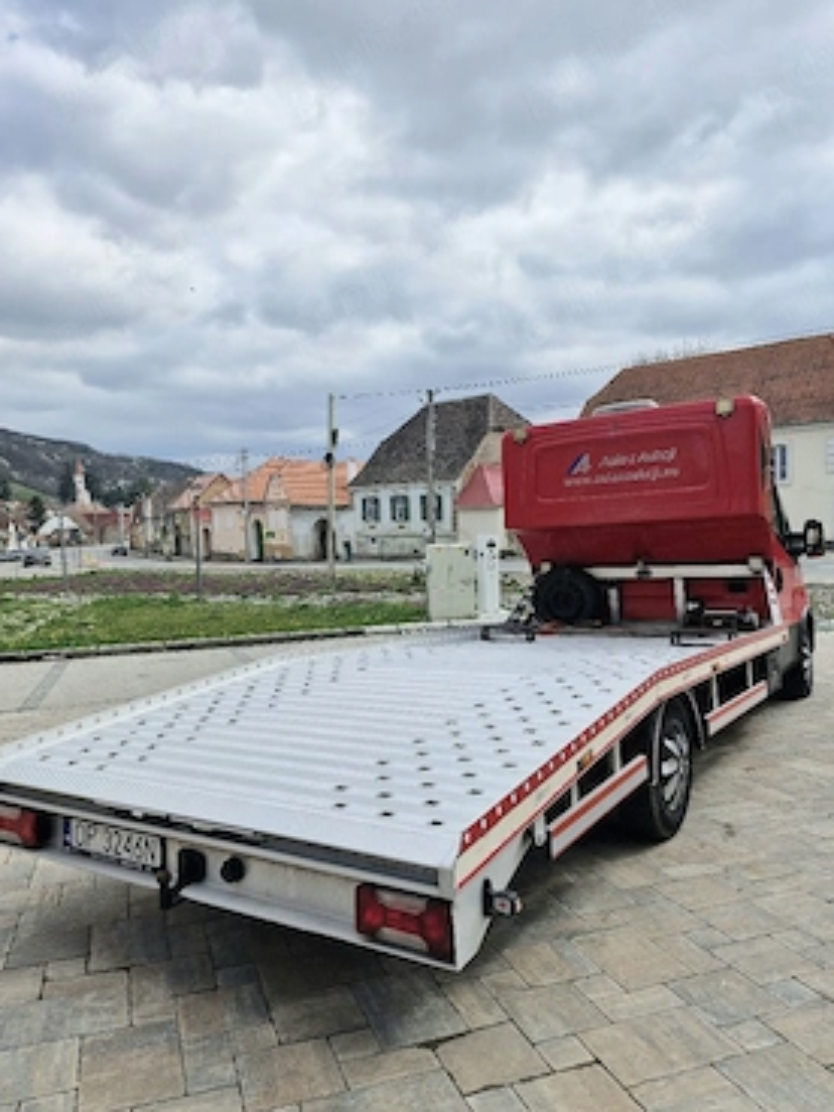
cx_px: 444
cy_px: 547
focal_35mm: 25
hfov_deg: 54.8
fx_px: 803
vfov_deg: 69.4
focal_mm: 5.54
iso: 50
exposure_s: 1/2500
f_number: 1.8
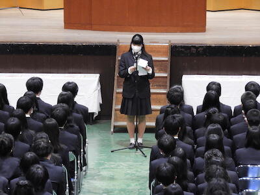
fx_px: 2028
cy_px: 98
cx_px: 130
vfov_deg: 5.5
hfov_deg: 7.3
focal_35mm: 270
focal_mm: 48.4
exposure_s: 1/20
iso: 800
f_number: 5.5
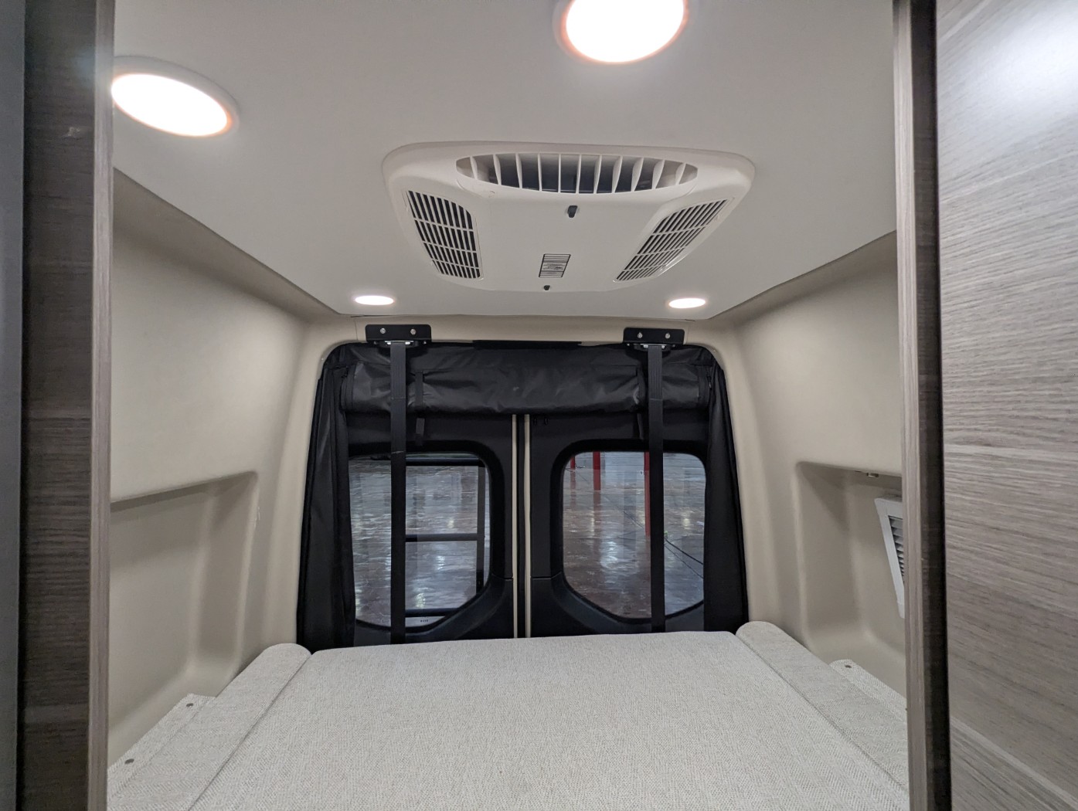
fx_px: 499
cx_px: 539
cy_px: 406
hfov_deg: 94.4
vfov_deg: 78.2
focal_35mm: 16
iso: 204
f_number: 2.2
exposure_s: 1/112
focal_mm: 2.35
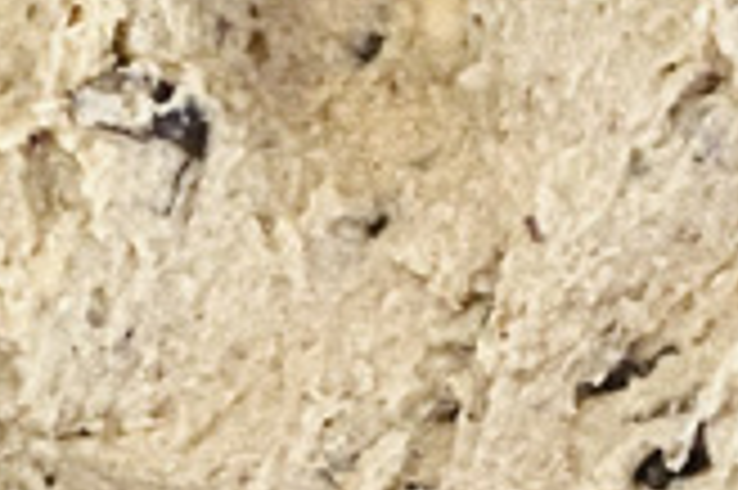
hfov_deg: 12.1
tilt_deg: -78.6
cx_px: 216
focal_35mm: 169
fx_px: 3461
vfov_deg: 8.0
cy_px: 652
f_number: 1.8
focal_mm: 4.25
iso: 500
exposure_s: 1/52
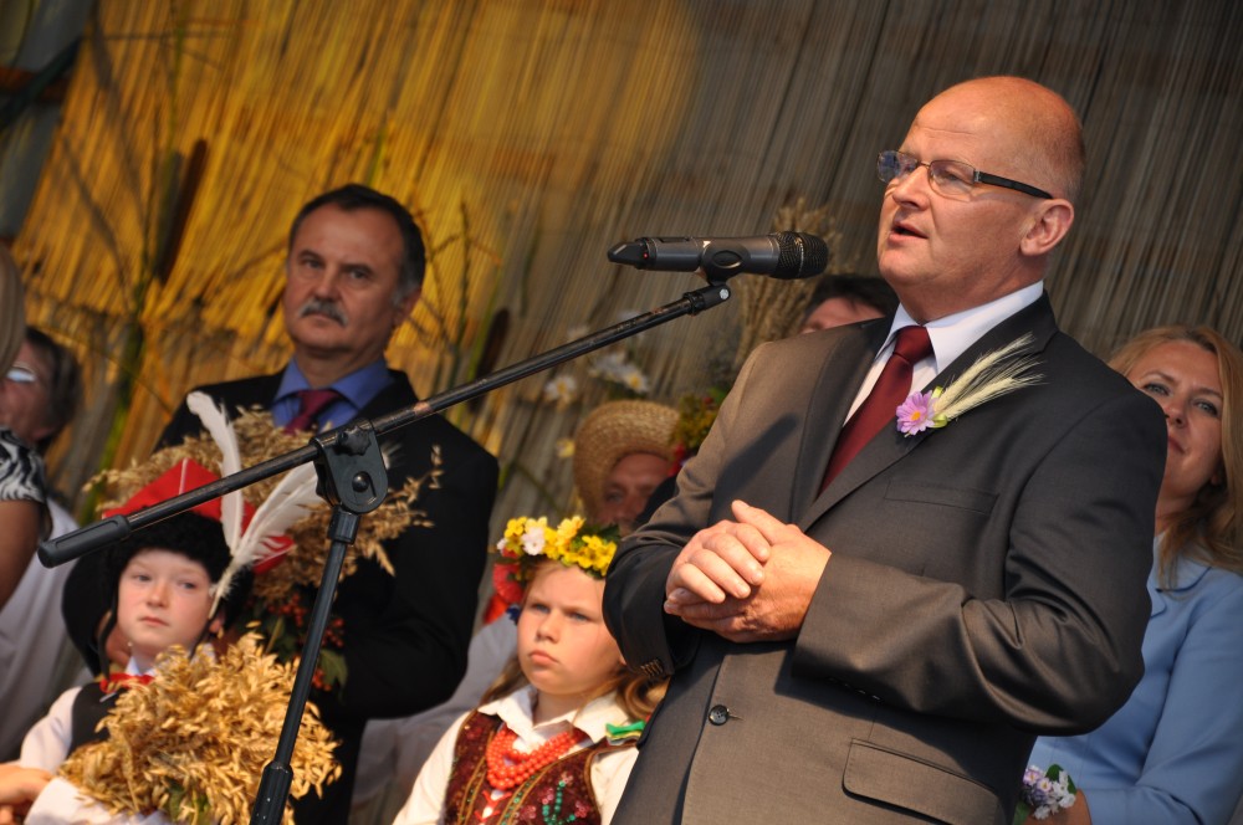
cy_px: 412
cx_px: 622
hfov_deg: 13.1
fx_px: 5431
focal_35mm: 158
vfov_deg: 8.7
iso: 280
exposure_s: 1/125
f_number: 5.6
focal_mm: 105
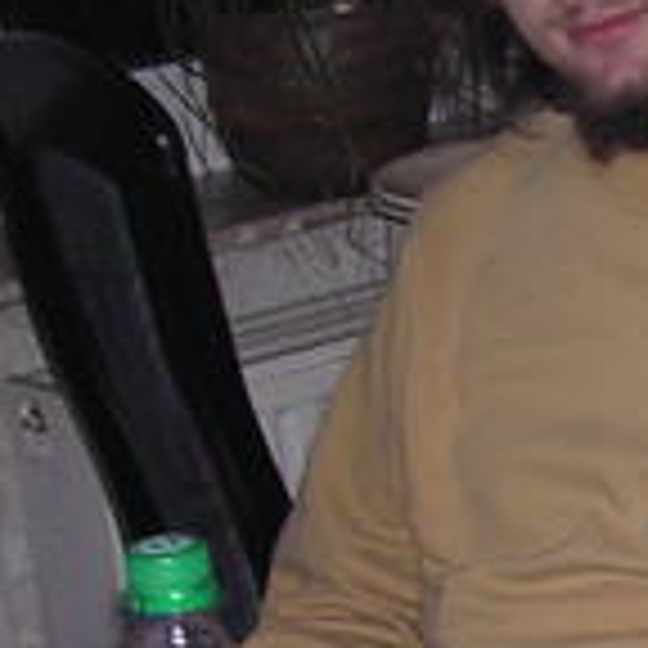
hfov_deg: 10.9
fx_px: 3156
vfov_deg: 11.4
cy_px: 842
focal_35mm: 149
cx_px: 1215
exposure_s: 1/60.1
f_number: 2.8
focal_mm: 5.8
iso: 145
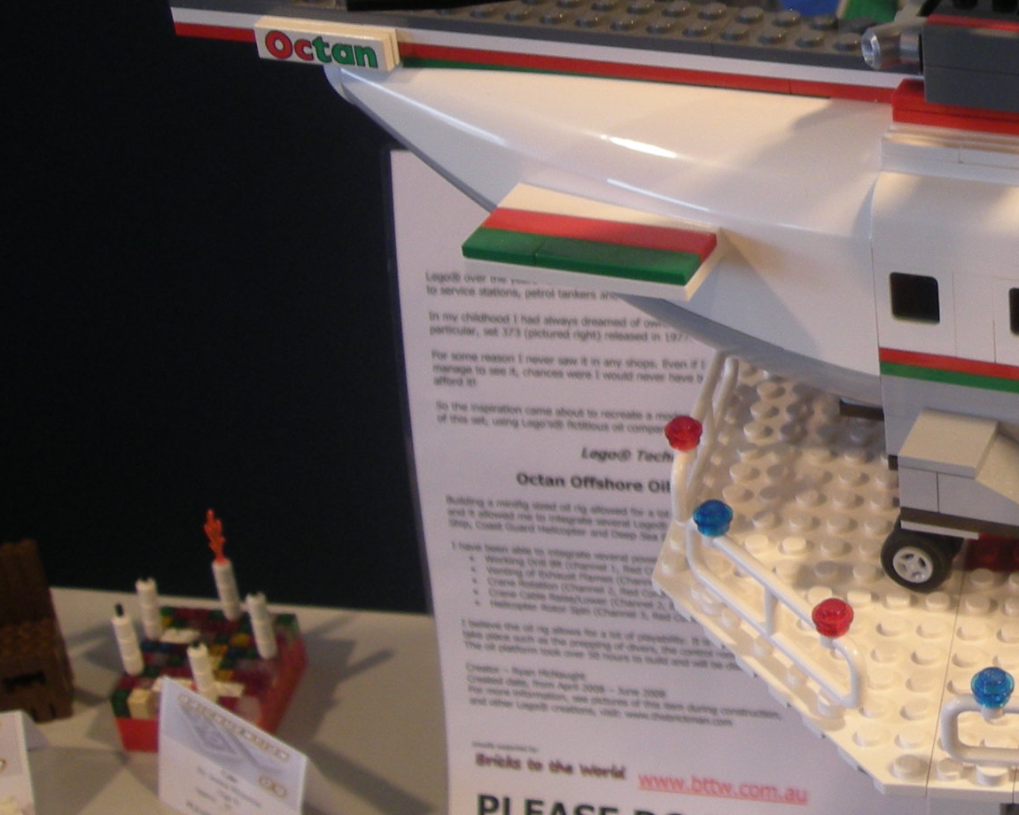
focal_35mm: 77
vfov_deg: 19.8
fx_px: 2322
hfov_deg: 23.3
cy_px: 258
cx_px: 1103
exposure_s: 1/7.9
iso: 84
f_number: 2.8
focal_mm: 5.7
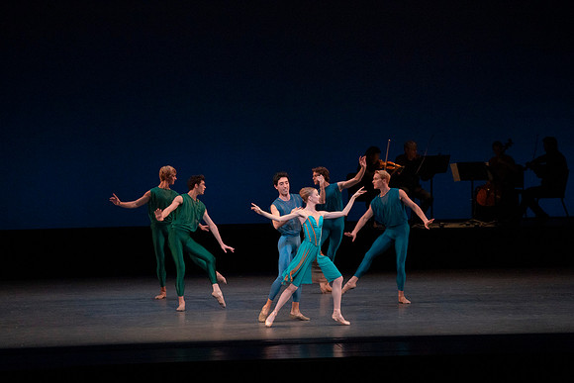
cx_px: 287
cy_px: 192
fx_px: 2950
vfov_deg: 7.4
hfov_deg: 11.1
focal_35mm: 185
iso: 8000
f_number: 7.1
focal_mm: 185
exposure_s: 1/400
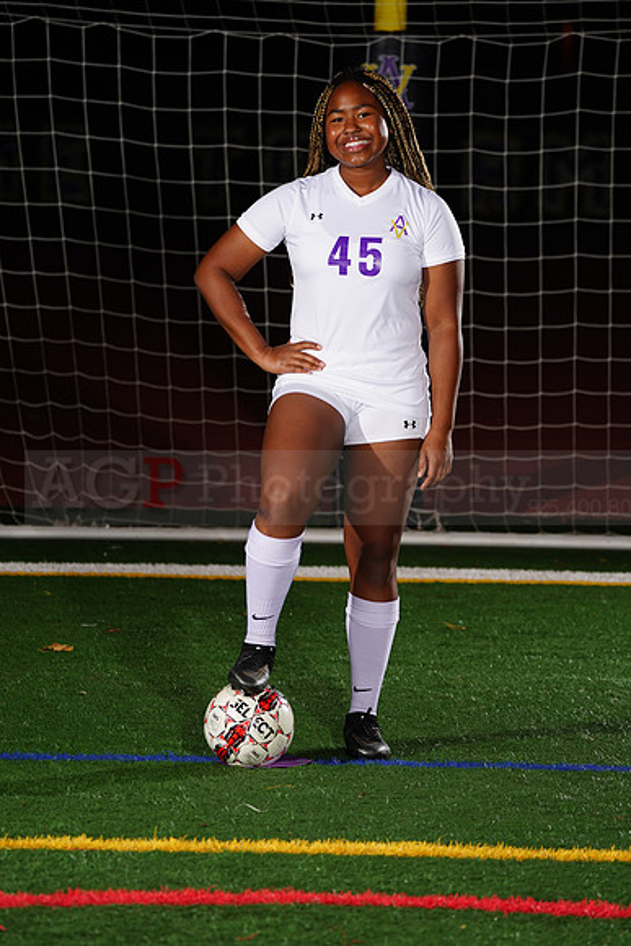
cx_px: 316
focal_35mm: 194
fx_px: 5097
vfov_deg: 10.6
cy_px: 473
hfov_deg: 7.1
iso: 200
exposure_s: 1/200
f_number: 5.6
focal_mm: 194
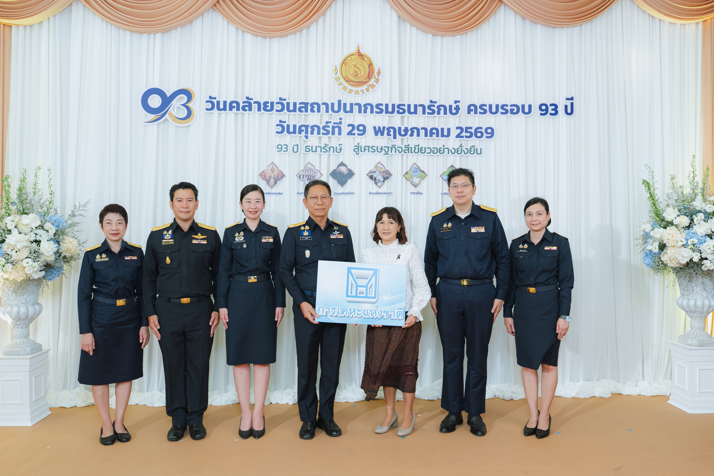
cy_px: 238
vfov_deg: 46.4
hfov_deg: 65.5
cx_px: 357
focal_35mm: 28
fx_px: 555
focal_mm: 28
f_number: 4.5
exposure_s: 1/125
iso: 800
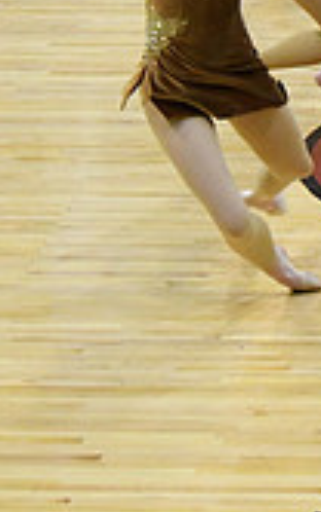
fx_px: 5212
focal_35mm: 373
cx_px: 843
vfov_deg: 5.6
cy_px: -45
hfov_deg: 3.5
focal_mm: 70
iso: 5000
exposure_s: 1/400
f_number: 4
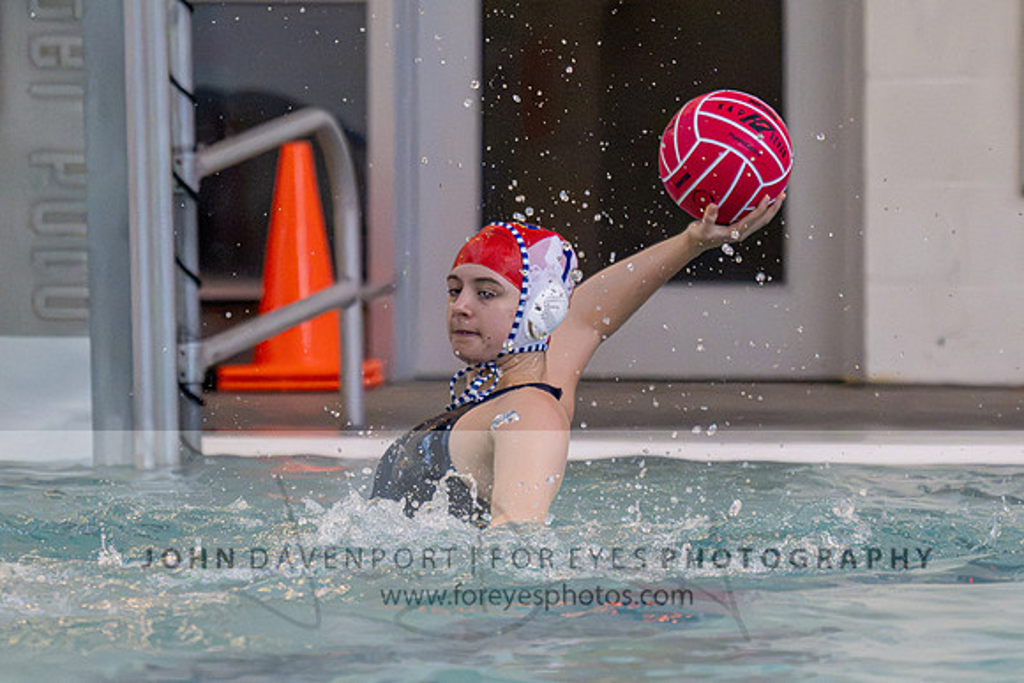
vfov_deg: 2.6
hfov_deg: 3.9
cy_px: 162
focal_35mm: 530
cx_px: 534
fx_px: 15082
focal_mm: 280
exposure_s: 1/1000
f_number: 4
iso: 16000
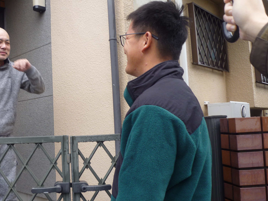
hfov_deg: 49.8
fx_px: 279
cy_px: 104
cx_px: 75
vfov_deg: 39.6
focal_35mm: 36
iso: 80
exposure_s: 1/40
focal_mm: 4.5
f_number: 2.8
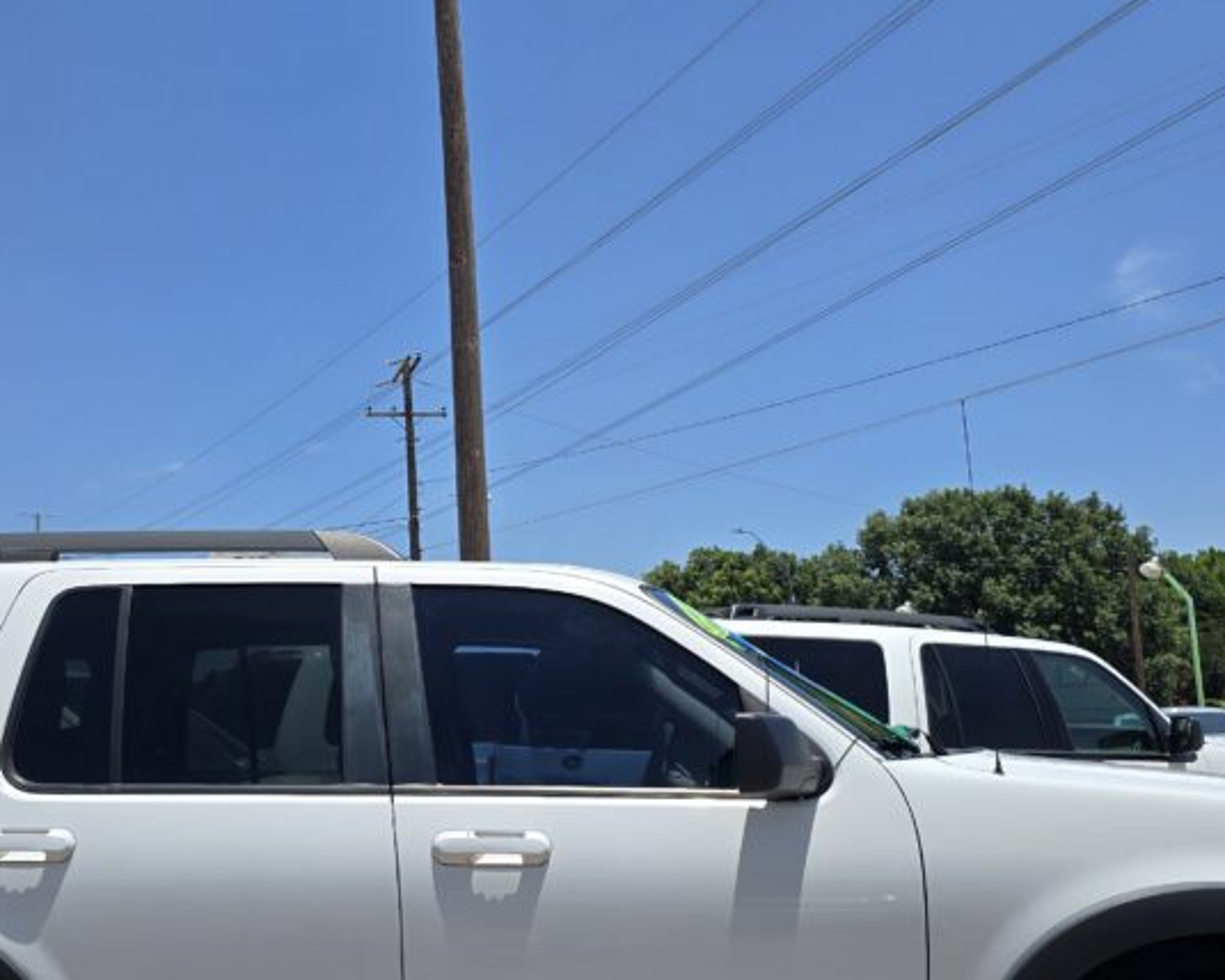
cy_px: 543
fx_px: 1559
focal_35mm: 43
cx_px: 467
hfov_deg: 42.6
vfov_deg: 34.9
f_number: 1.7
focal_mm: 6.3
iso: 12
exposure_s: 1/1027
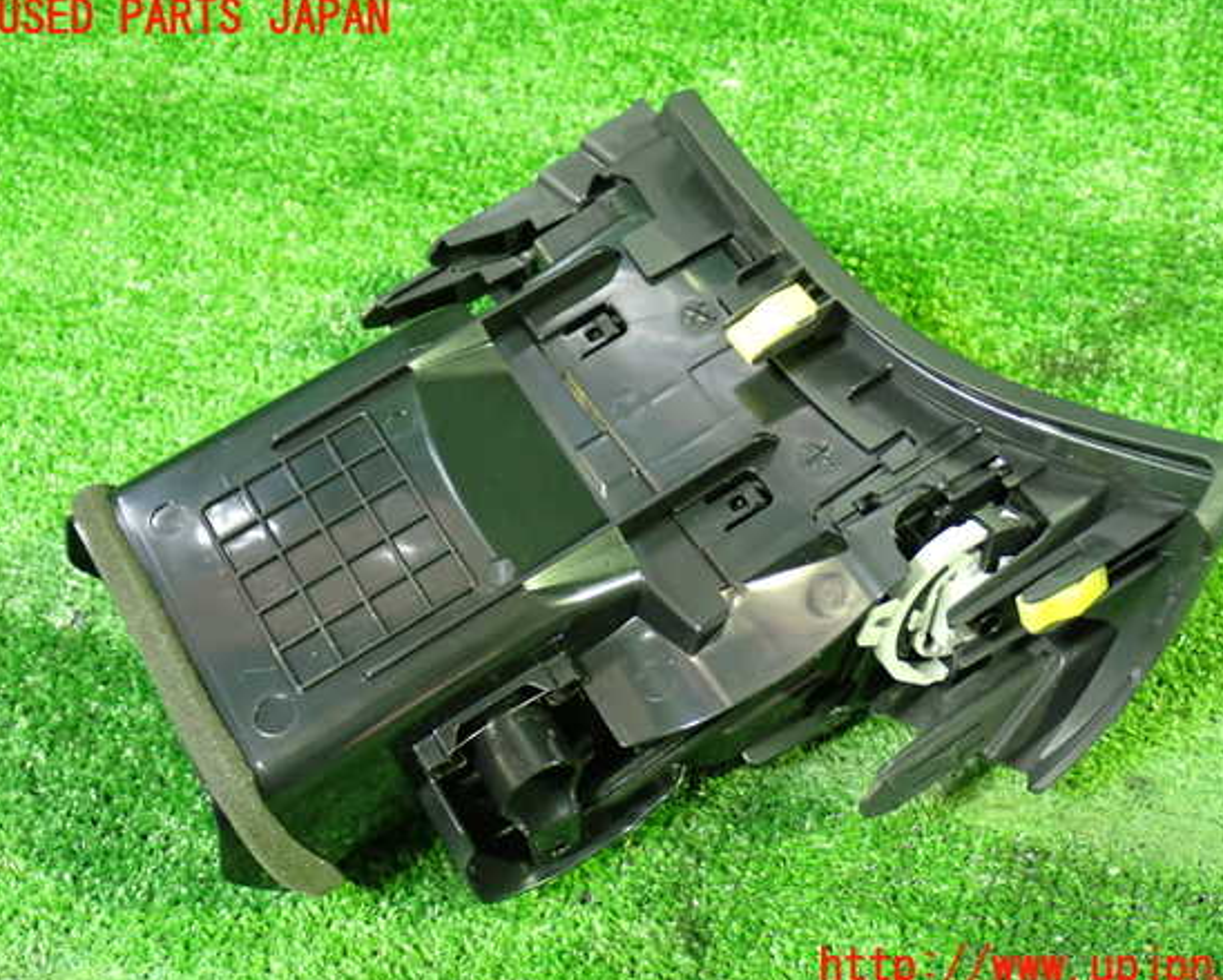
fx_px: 1702
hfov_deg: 39.5
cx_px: 654
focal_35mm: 47
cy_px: 493
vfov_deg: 32.1
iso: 800
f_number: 2.9
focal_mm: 7.84
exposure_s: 1/13
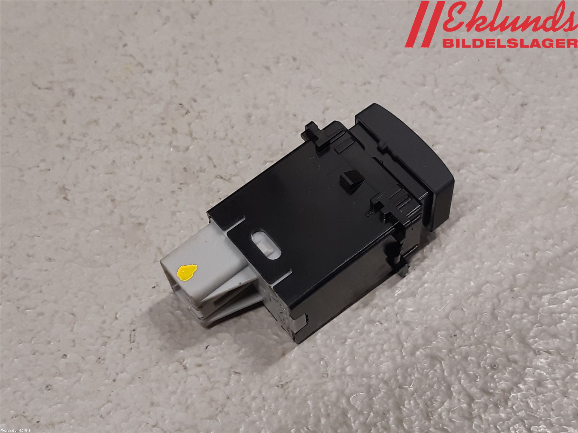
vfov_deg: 53.1
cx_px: 289
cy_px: 216
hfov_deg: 67.3
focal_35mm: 26
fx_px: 434
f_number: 1.7
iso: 100
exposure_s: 1/50
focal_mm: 3.93
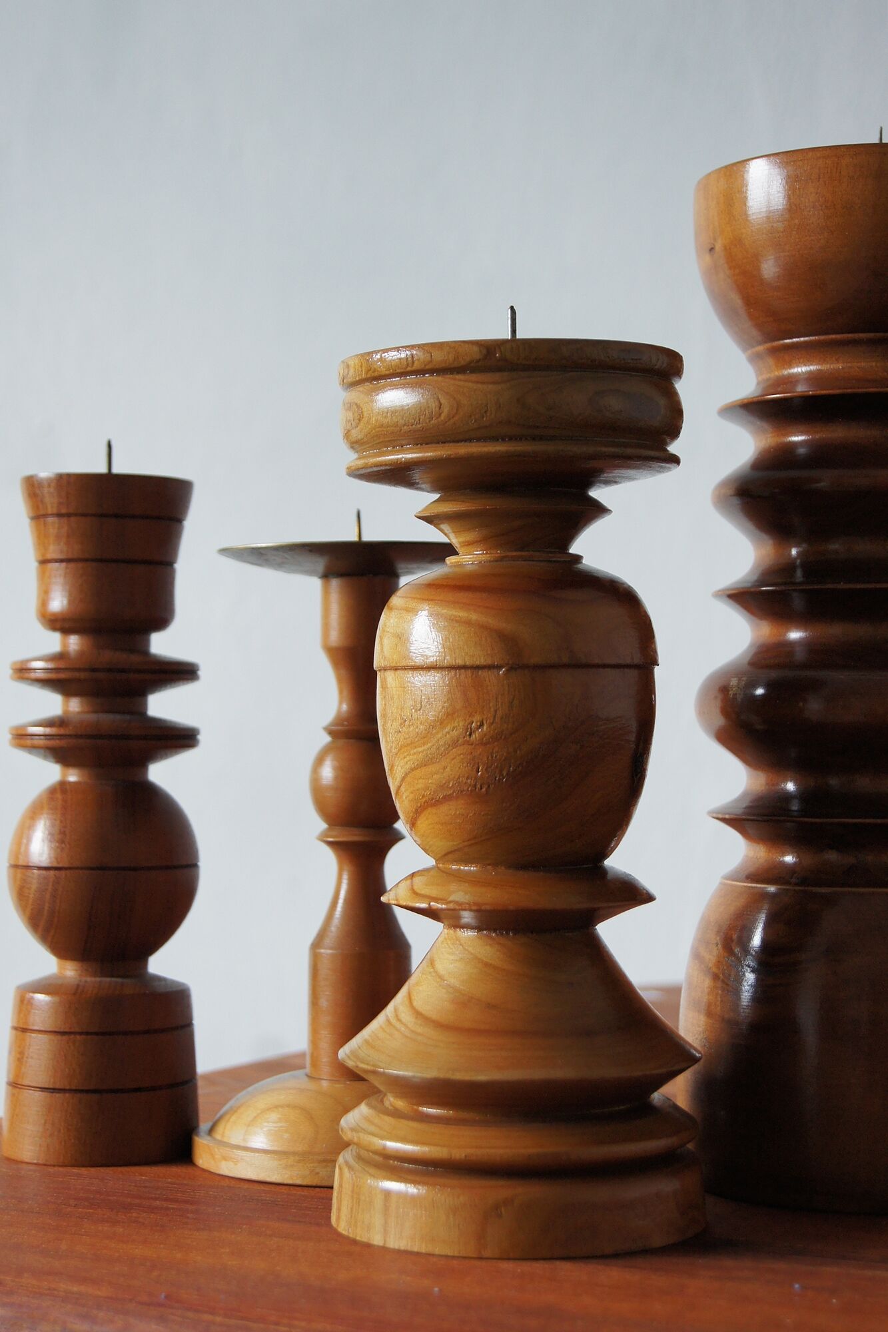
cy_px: 666
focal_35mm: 68
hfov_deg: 20.2
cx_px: 444
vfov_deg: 29.9
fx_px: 2498
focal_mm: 45
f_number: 5.6
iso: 400
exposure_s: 1/40
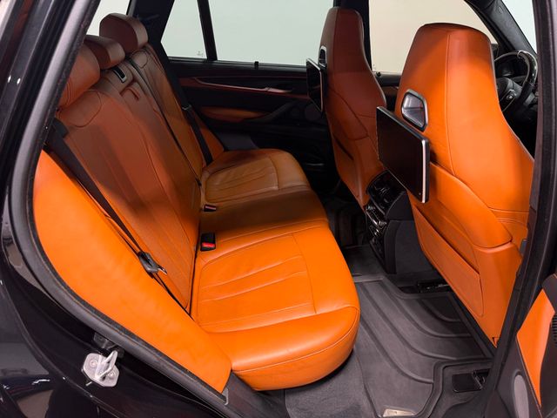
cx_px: 278
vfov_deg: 56.8
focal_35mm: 24
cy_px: 209
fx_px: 386
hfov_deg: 71.6
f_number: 1.78
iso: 125
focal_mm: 6.76
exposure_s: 1/60
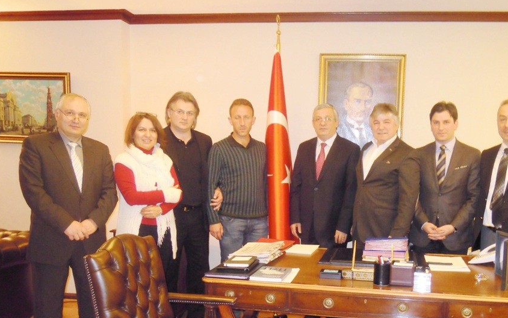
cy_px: 219
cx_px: 291
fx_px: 499
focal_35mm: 36
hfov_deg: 53.8
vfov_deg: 34.9
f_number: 2.7
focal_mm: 5
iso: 320
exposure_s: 1/25
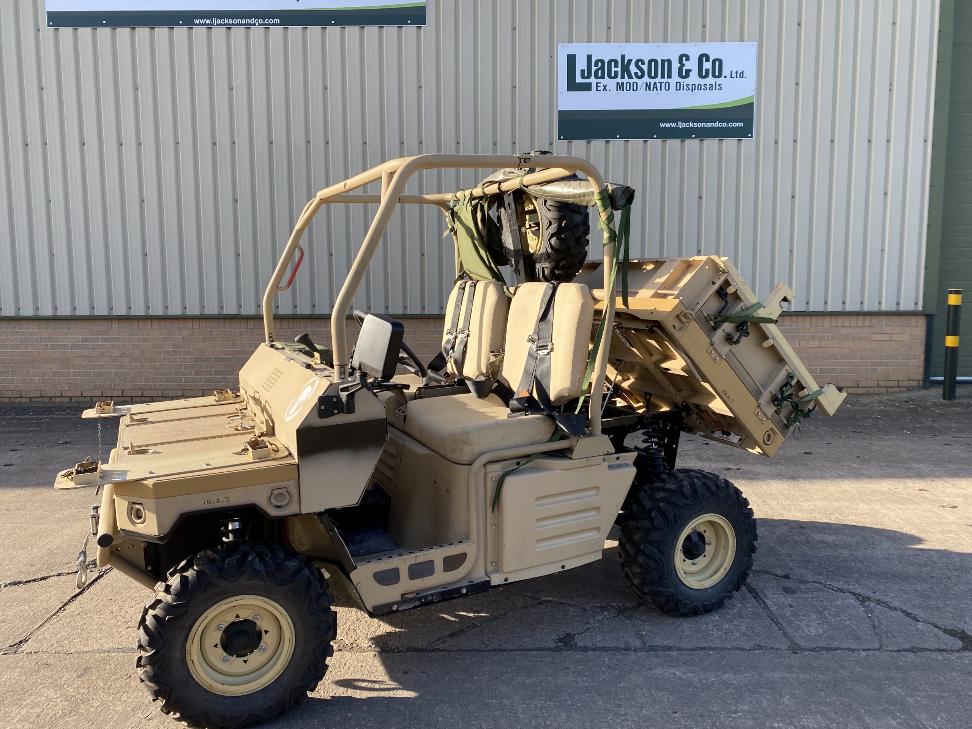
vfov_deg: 53.1
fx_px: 730
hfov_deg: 67.3
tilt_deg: -2.1
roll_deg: -0.3
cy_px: 364
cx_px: 486
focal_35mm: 26
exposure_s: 1/711
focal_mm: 4.25
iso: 32
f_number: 1.8
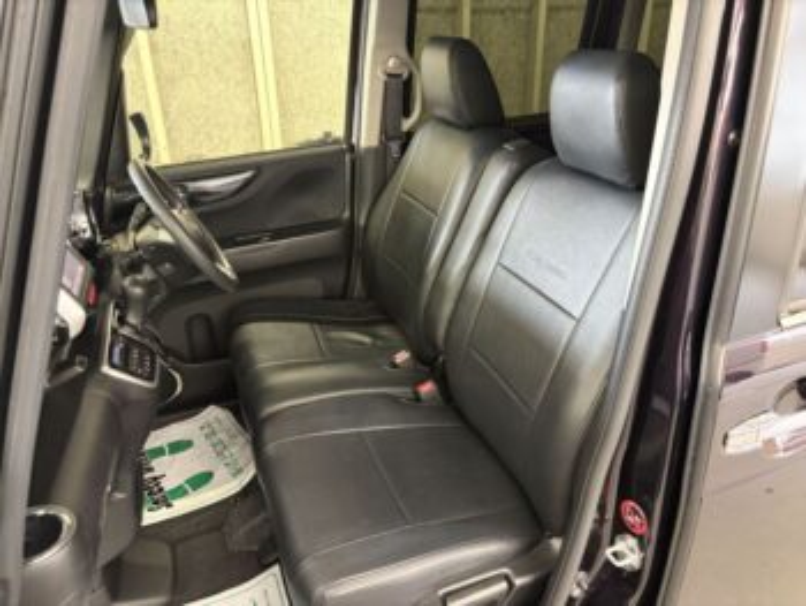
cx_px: 403
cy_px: 303
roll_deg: +2.3
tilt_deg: -26.2
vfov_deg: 53.1
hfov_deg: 67.3
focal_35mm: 26
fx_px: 606
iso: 500
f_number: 1.6
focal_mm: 5.96
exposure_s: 1/50
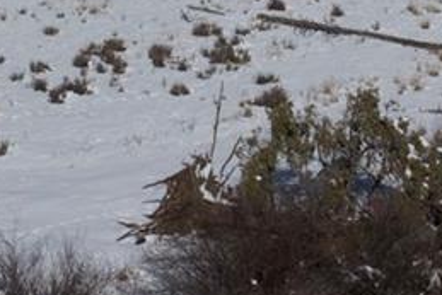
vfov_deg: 7.4
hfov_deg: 11.7
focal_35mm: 173
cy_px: -436
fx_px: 2125
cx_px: 456
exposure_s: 1/1250
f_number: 7.1
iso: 100
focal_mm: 10.26
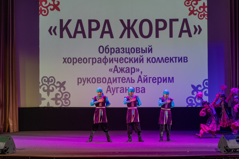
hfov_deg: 29.7
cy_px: 80
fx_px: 451
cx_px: 120
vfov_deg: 20.0
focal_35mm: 68
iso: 1000
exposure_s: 1/160
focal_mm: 68
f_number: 4
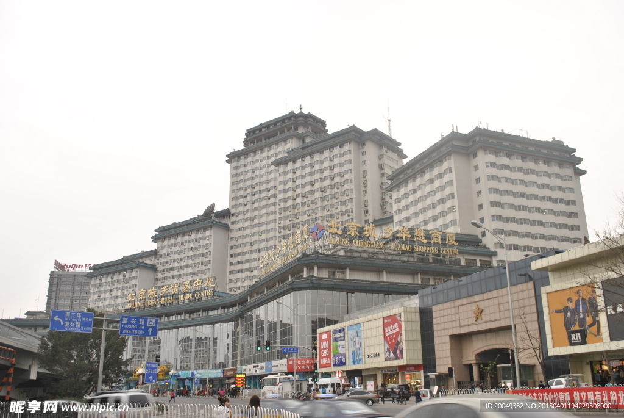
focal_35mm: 33
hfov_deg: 57.2
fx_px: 573
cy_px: 209
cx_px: 312
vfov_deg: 40.1
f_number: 6.3
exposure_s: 1/20
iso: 100
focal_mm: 22
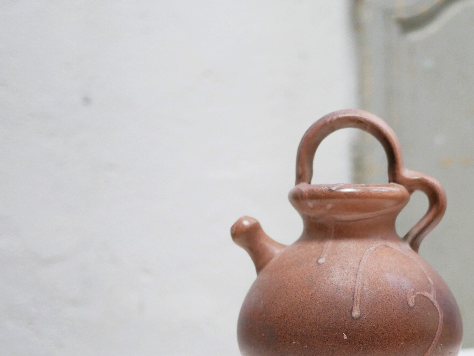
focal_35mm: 63
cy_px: 254
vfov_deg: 23.1
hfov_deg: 30.3
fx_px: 863
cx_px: 349
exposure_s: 1/60
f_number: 1.7
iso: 1250
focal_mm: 20
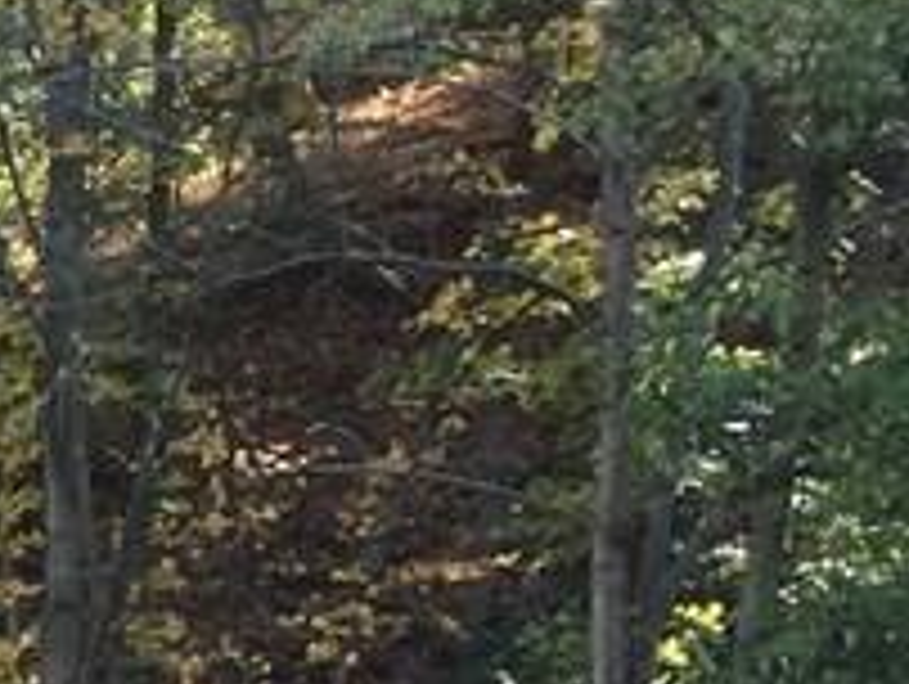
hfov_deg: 11.0
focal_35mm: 157
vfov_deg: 8.7
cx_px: -1098
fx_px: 4128
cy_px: 1593
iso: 32
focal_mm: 3.3
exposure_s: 1/120
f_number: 2.4
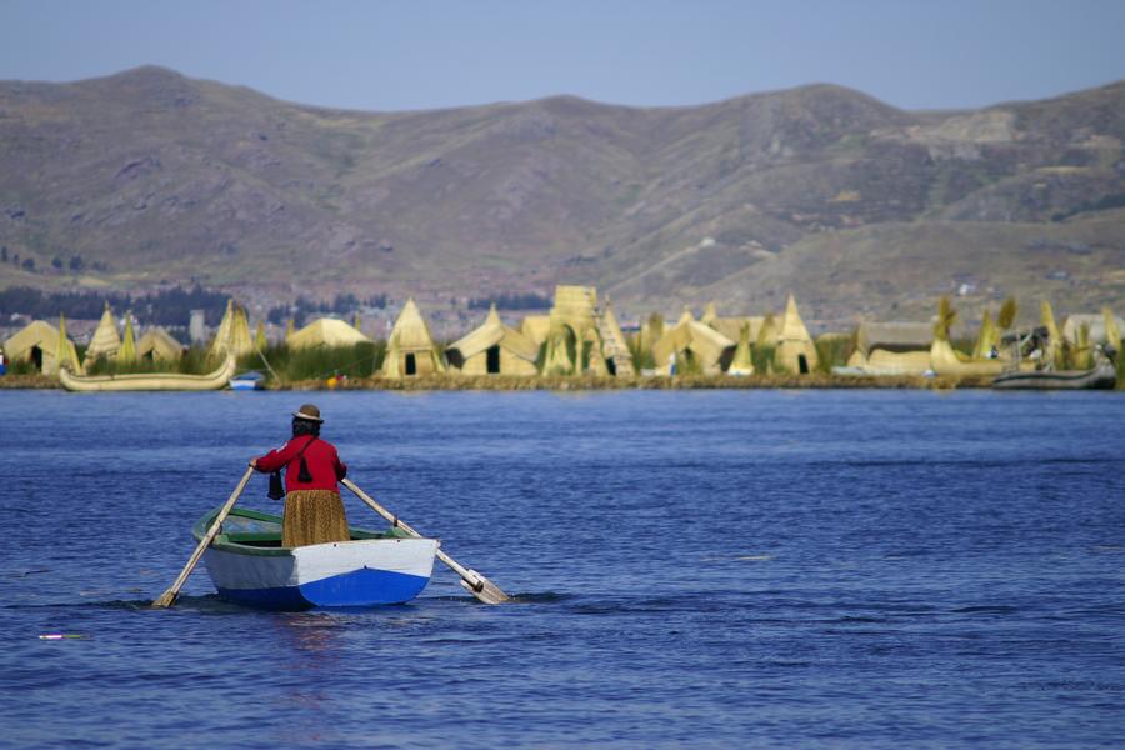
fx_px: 9843
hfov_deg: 6.5
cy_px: 375
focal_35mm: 315
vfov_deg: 4.4
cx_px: 562
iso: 100
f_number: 4
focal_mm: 210
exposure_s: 1/2000
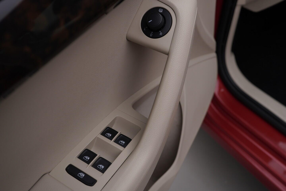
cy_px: 96
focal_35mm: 36
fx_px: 286
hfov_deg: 53.1
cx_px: 143
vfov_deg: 36.9
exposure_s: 1/80
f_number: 4
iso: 125
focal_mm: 24
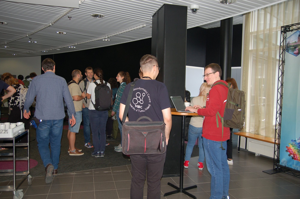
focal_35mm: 30
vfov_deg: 43.5
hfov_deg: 62.0
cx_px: 150
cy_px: 100
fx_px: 250
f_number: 2.8
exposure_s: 1/60
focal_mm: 20
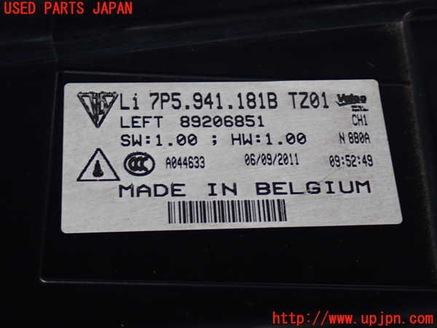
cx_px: 218
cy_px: 164
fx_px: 783
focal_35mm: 62
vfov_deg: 23.7
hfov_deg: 31.2
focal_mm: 11.09
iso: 400
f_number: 3.6
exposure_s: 1/60
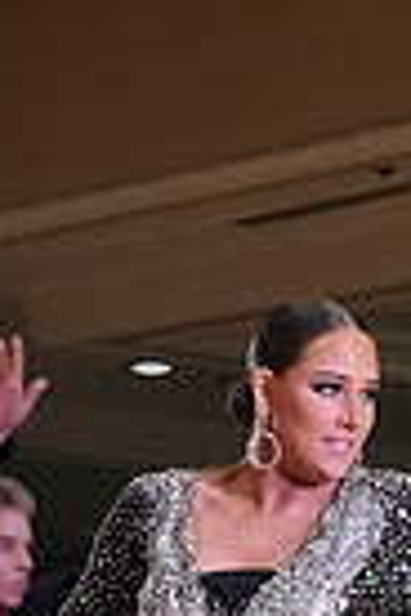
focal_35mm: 261
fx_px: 4469
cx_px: -114
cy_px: 937
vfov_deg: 7.7
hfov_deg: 5.2
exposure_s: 1/200
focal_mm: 62
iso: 4000
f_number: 7.1
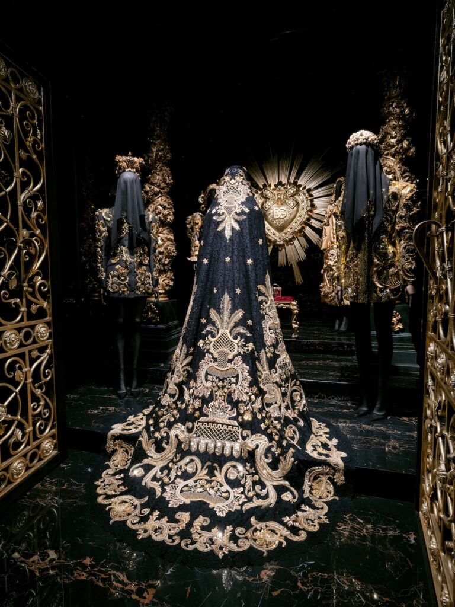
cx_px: 228
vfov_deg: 87.8
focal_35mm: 18
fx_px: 315
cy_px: 304
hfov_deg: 71.6
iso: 1000
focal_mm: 23
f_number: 16
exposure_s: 1/3
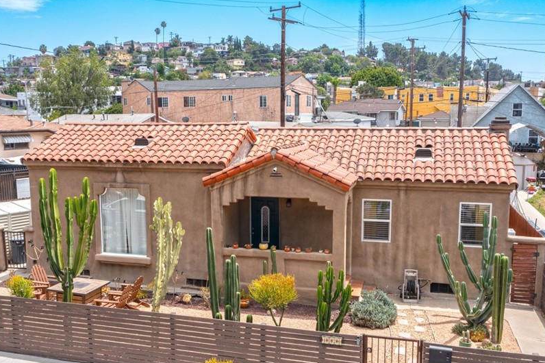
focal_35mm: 36
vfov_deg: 36.8
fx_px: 545
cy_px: 197
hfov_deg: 53.1
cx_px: 265
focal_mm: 10.26
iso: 100
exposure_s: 1/400
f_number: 5.6
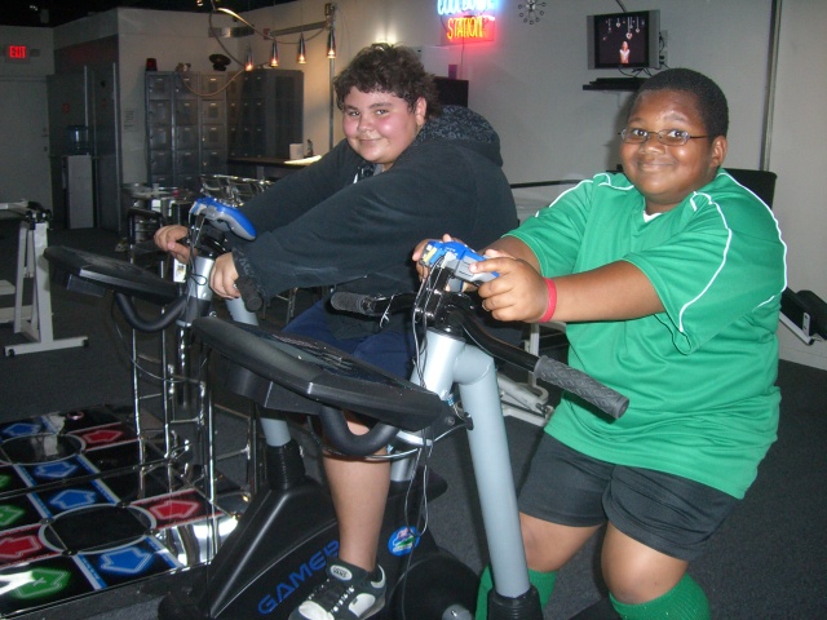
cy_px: 310
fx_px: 908
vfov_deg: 37.7
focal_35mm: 38
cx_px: 414
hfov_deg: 49.0
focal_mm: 6.2
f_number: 2.7
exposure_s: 1/60
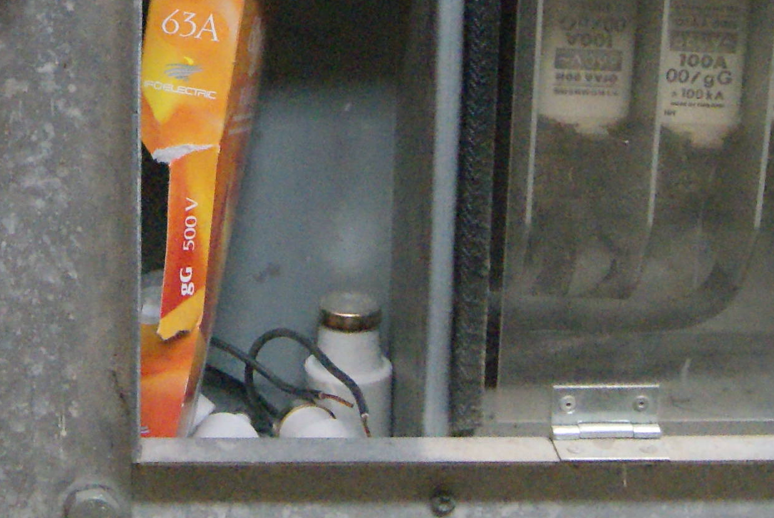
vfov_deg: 14.0
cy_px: -169
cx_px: 68
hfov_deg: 21.2
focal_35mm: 94
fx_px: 2023
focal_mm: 20
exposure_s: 1/20
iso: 3200
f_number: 5.6
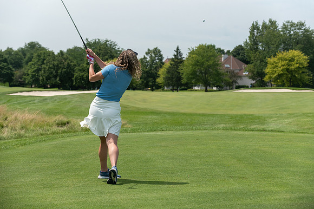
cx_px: 157
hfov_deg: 20.0
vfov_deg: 13.4
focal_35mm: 102
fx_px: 890
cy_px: 104
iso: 250
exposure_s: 1/2500
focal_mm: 102
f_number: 5
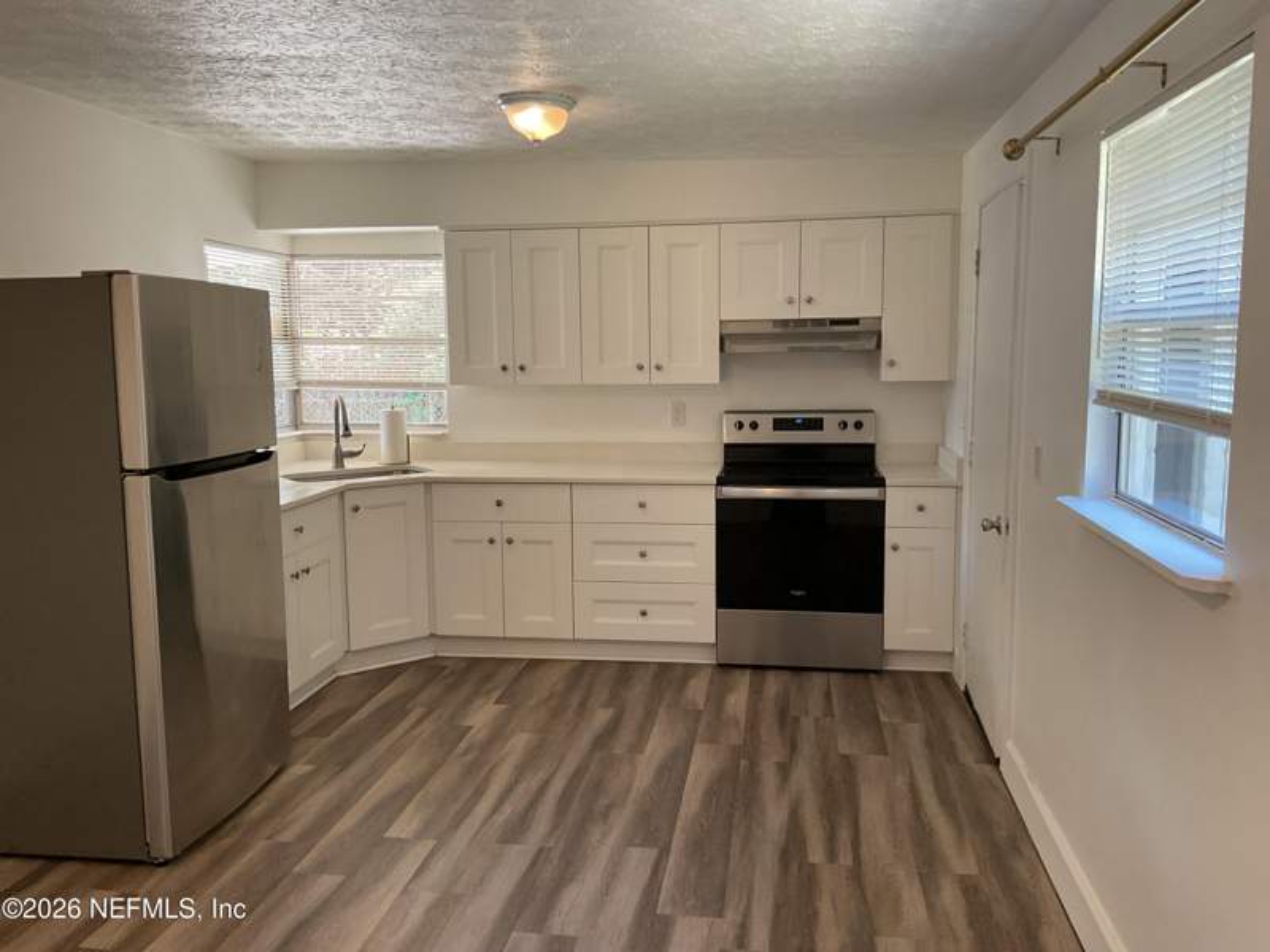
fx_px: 1064
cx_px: 635
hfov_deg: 61.7
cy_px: 476
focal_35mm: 29
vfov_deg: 48.2
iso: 100
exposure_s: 1/60
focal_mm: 3
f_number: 1.8
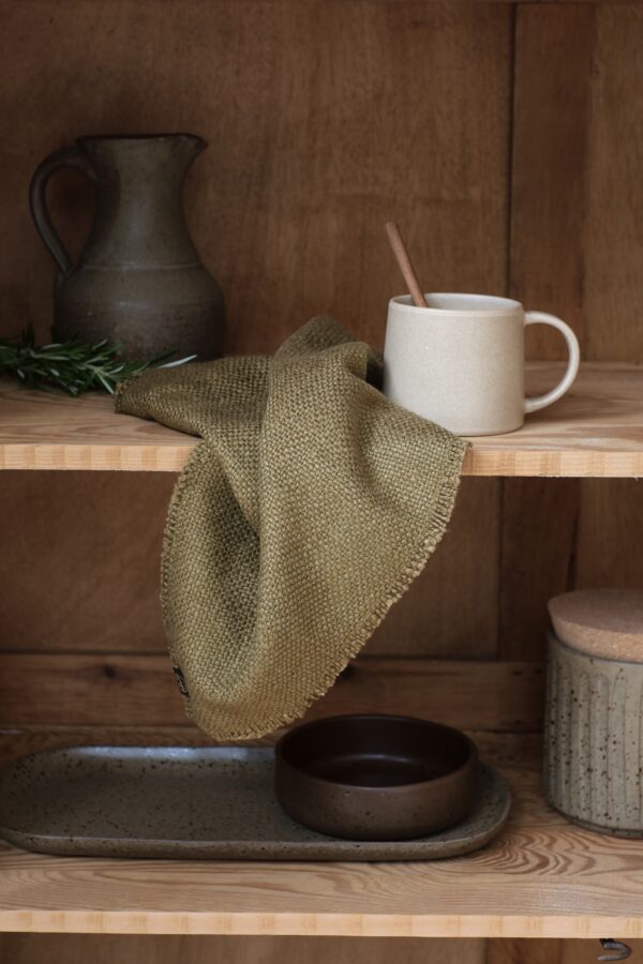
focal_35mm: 53
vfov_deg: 37.5
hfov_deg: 25.5
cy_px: 482
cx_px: 322
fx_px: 1420
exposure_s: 1/210
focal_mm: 35
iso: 125
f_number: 2.8
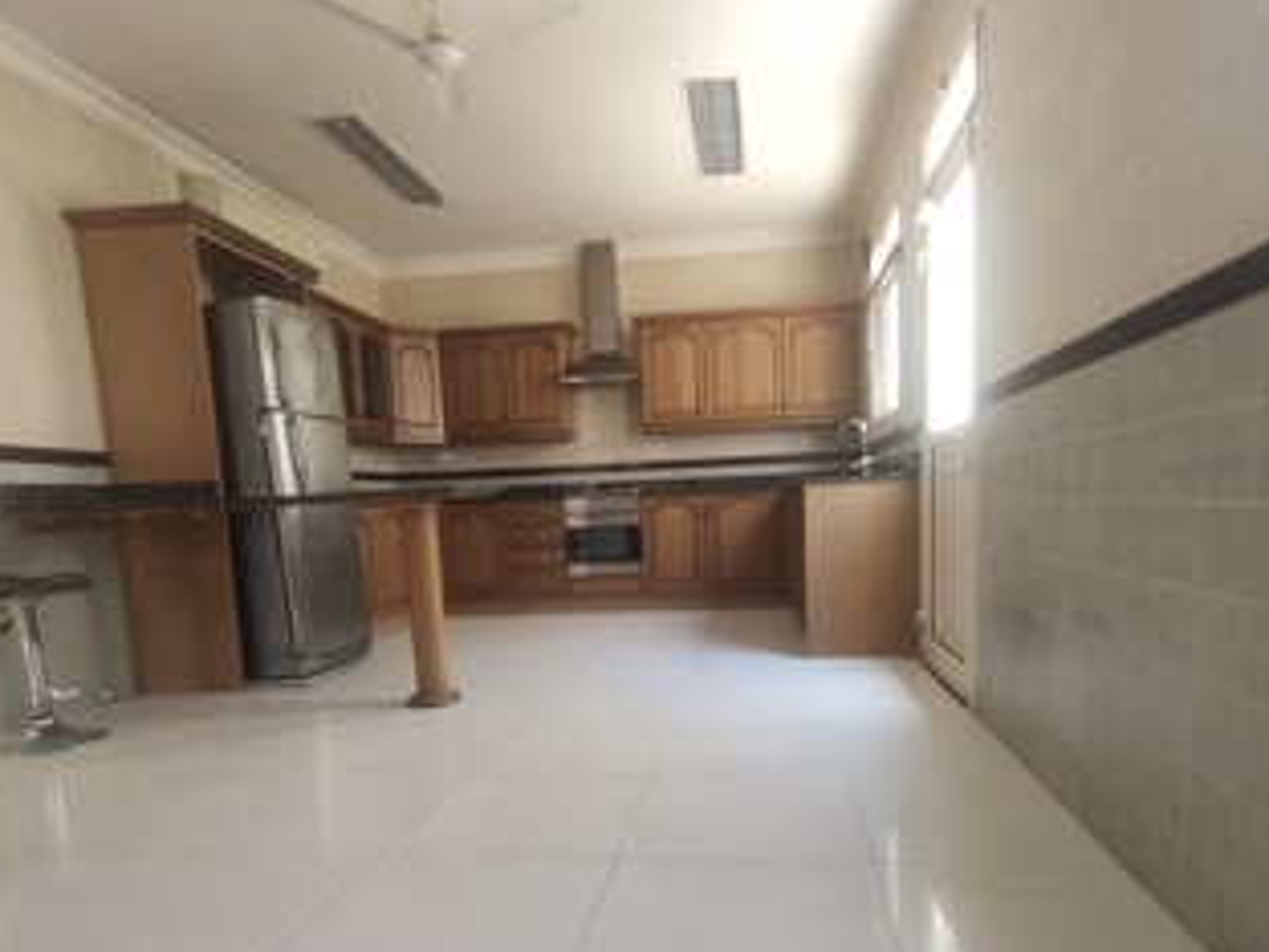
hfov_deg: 76.2
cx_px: 689
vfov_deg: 59.8
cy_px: 624
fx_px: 807
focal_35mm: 22
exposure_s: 1/50
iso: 500
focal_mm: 1.6
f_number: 2.2
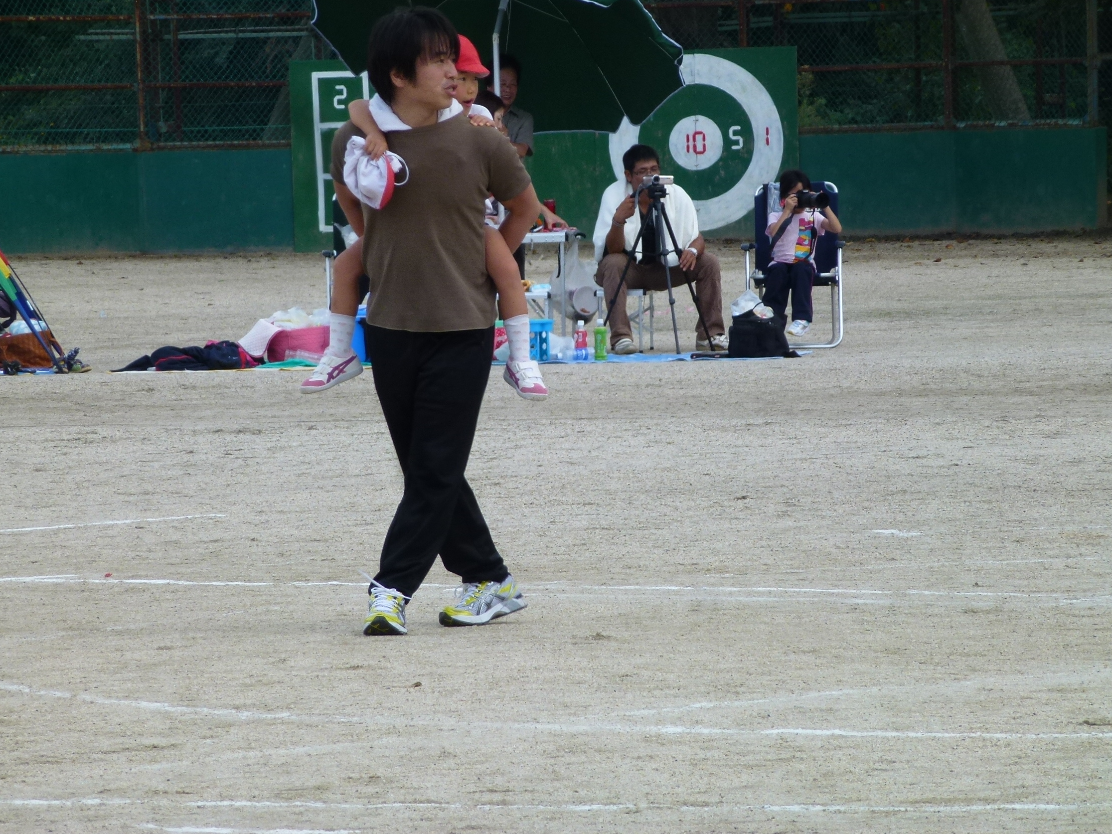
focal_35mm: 327
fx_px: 10504
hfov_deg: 6.1
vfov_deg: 4.5
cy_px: 366
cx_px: 521
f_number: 5.7
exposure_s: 1/200
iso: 100
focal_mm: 51
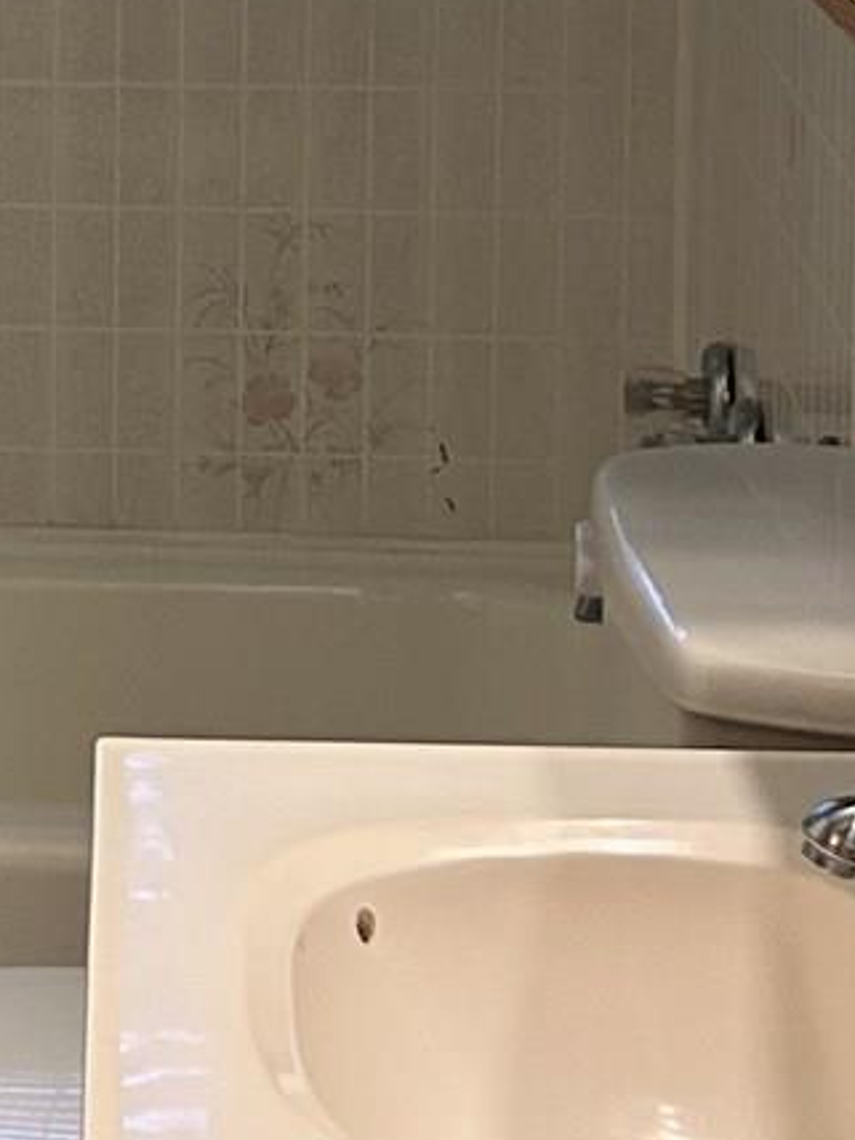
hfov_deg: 10.4
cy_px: 8
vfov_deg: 13.9
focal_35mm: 140
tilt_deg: -7.5
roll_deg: +0.2
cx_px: -178
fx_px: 4611
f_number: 1.5
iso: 125
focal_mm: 5.7
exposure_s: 1/120
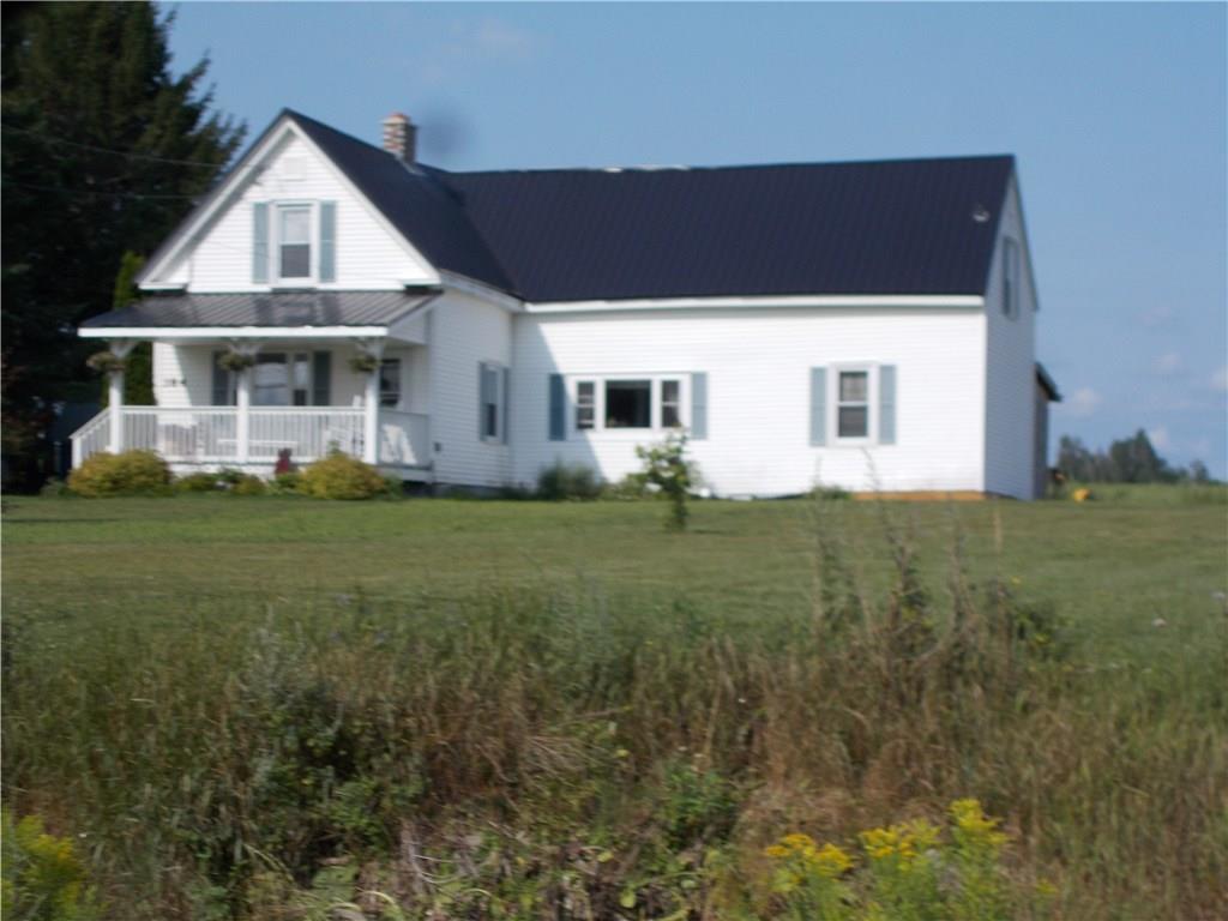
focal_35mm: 76
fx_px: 2696
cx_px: 614
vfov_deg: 19.4
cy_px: 460
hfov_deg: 25.7
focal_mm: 13.5
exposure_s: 1/80
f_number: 14.5
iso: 80
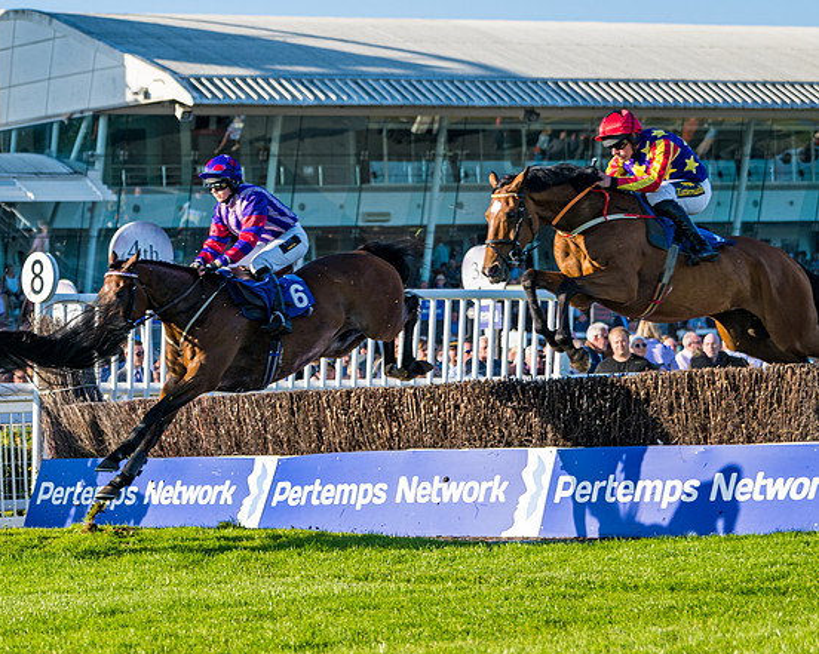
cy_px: 373
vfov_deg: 10.1
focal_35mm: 153
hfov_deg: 12.5
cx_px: 53
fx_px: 3707
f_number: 4
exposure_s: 1/1250
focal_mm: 86
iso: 200
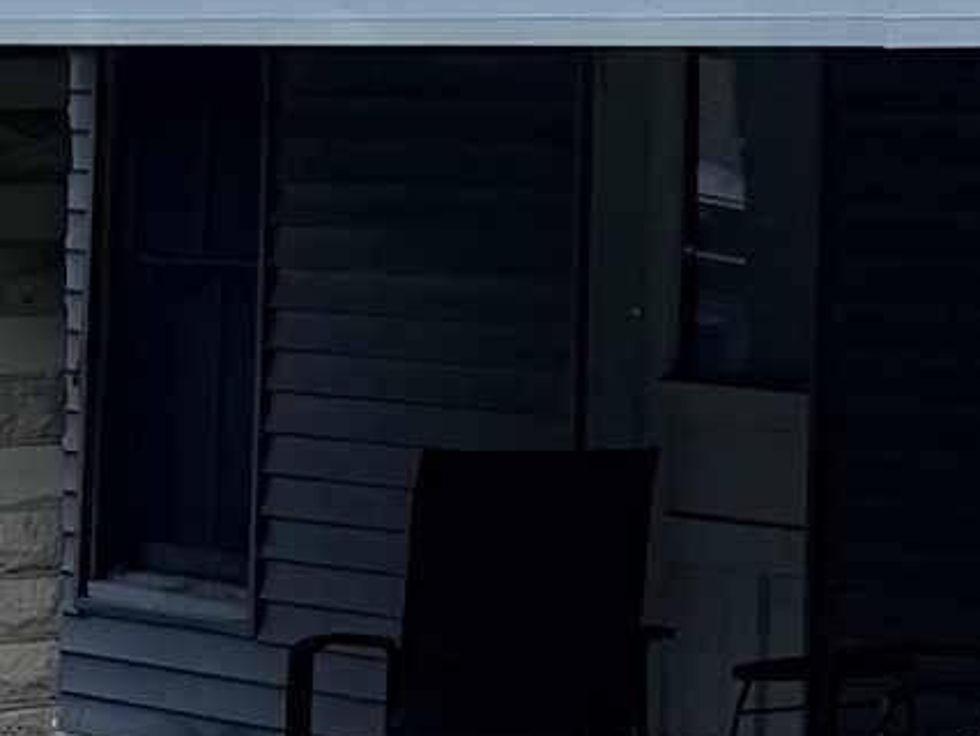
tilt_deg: +1.7
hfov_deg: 10.2
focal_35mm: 173
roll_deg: -0.4
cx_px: 2172
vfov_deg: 8.5
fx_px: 4900
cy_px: -212
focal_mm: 6.76
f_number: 1.78
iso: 80
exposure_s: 1/2000
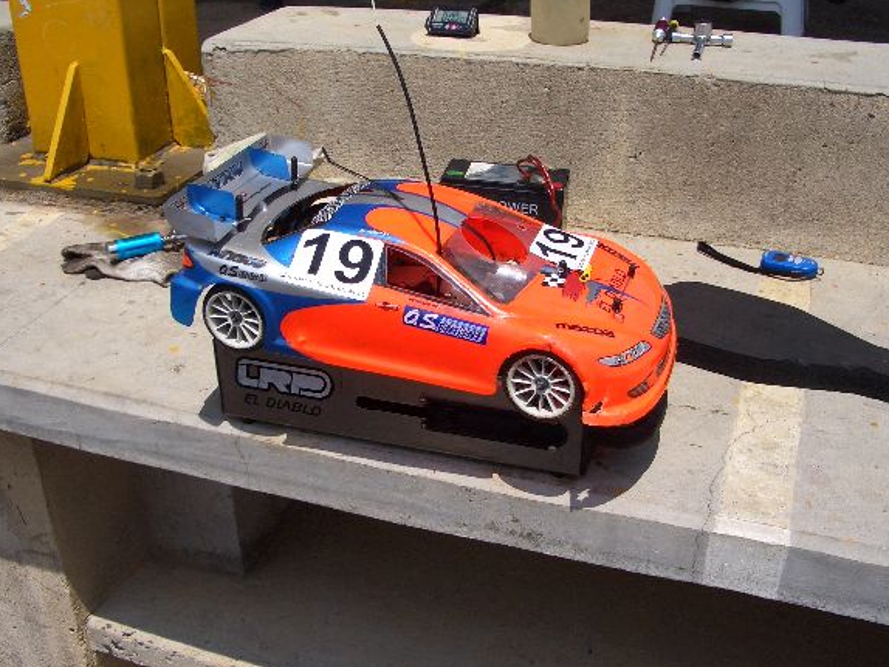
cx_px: 441
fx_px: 1002
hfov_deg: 47.8
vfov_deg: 36.8
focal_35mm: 39
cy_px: 314
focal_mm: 5.8
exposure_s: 1/800
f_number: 4.3
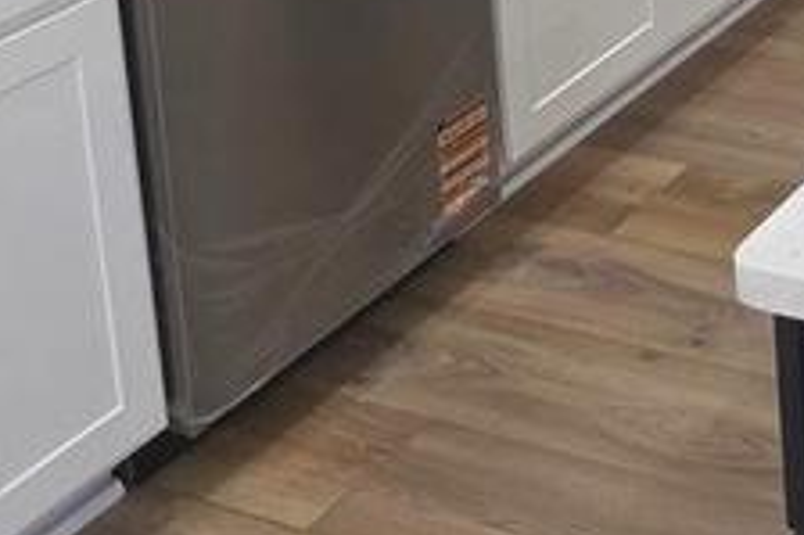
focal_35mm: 87
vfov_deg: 14.0
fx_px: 1942
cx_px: 1001
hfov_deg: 21.5
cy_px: -413
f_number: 1.9
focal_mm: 2.2
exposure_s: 1/120
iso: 80
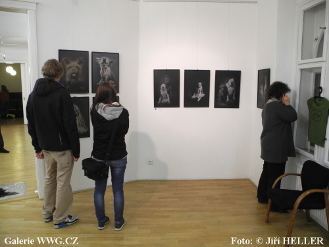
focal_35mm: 28
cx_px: 164
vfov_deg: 49.7
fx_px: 266
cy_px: 124
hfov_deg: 63.4
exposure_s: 1/30
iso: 200
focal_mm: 6
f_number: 3.5
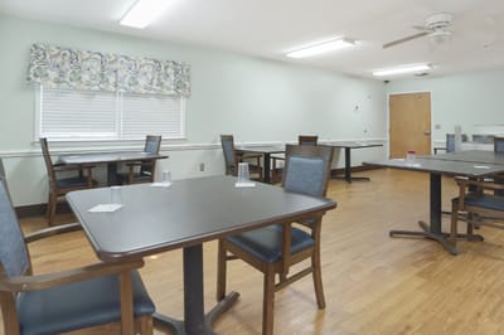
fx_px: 238
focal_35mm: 17
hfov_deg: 93.3
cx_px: 252
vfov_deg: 70.3
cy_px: 168
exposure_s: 1/50
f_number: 3.5
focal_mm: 17
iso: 250
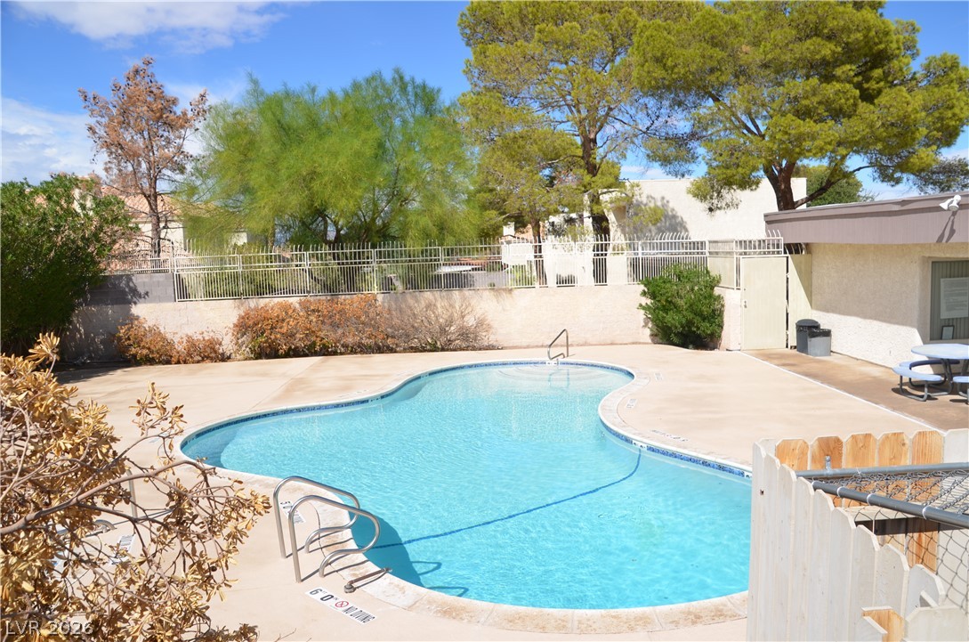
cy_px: 321
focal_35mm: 30
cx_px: 484
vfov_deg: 43.4
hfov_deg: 62.0
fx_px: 806
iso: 100
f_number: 9
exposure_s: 1/320
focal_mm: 20
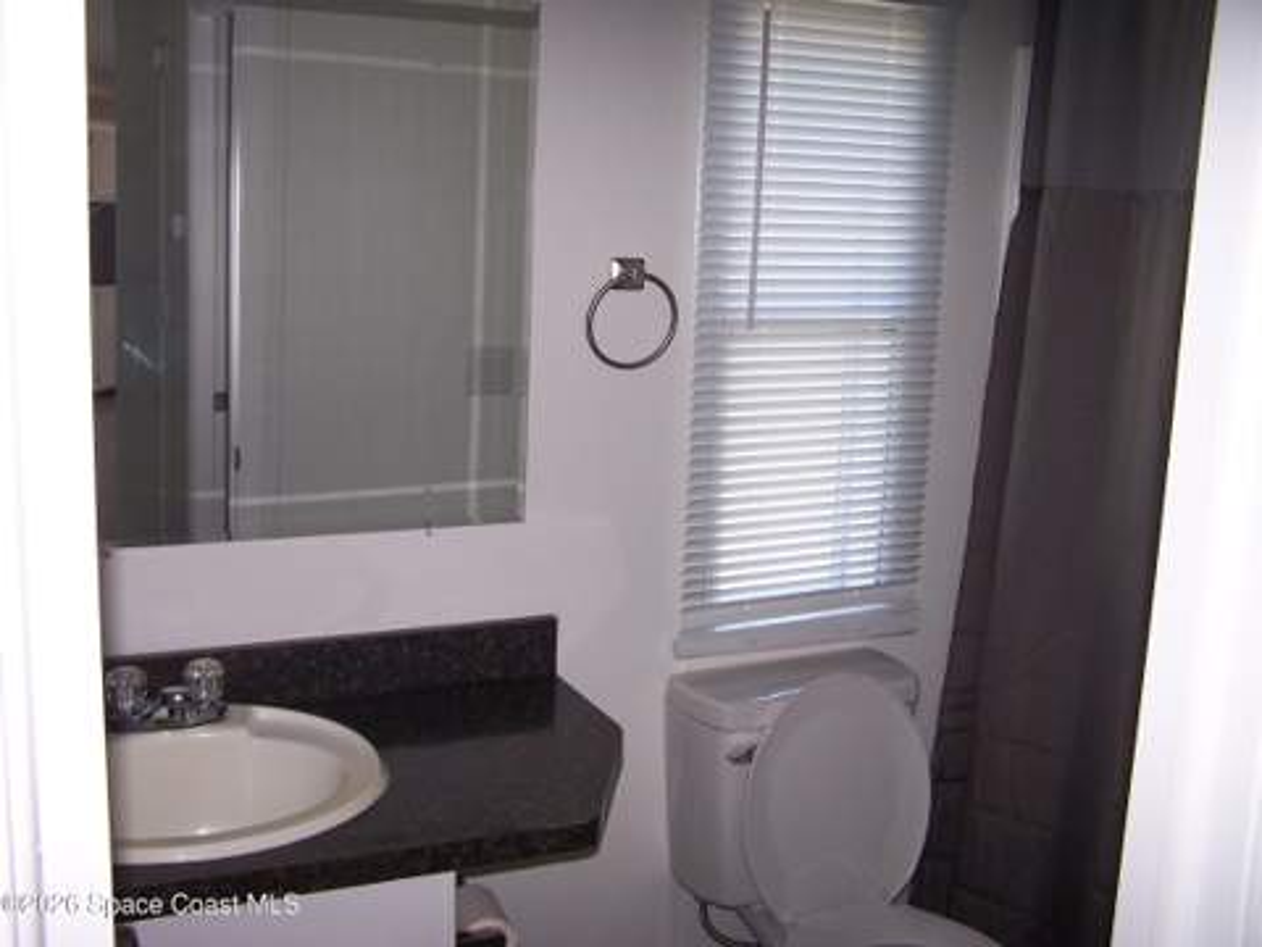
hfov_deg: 49.0
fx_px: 1385
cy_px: 474
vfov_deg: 37.7
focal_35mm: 38
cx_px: 631
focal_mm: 6.3
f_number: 2.8
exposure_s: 1/60
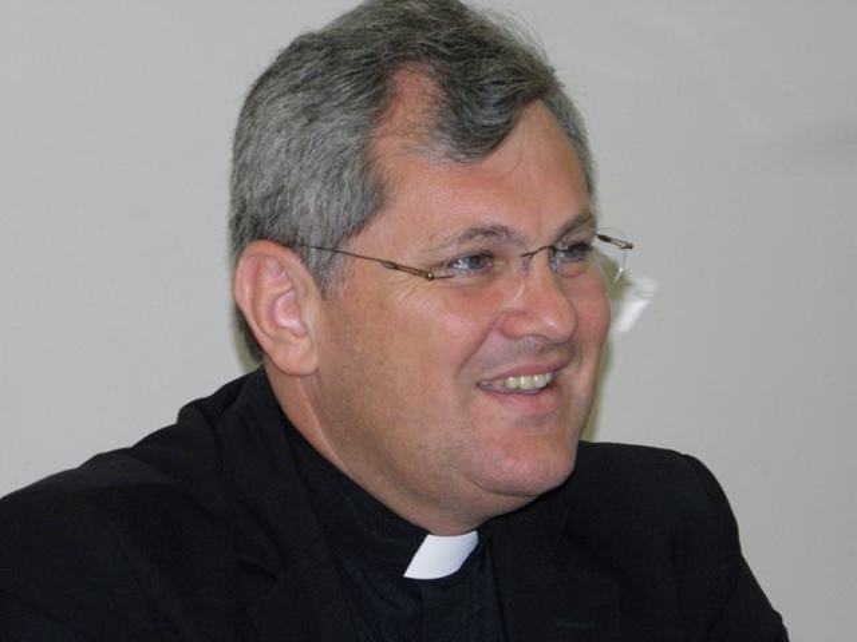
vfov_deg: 8.5
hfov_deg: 11.3
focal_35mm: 175
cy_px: 321
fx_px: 4333
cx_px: 428
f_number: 5.1
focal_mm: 31.4
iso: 400
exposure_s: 1/200
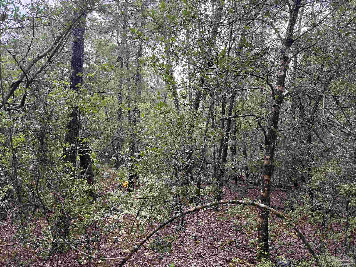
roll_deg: -2.8
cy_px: 134
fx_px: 247
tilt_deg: +5.0
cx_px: 178
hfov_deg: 71.6
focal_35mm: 24
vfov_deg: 56.8
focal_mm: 6.76
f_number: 1.78
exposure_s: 1/125
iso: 125
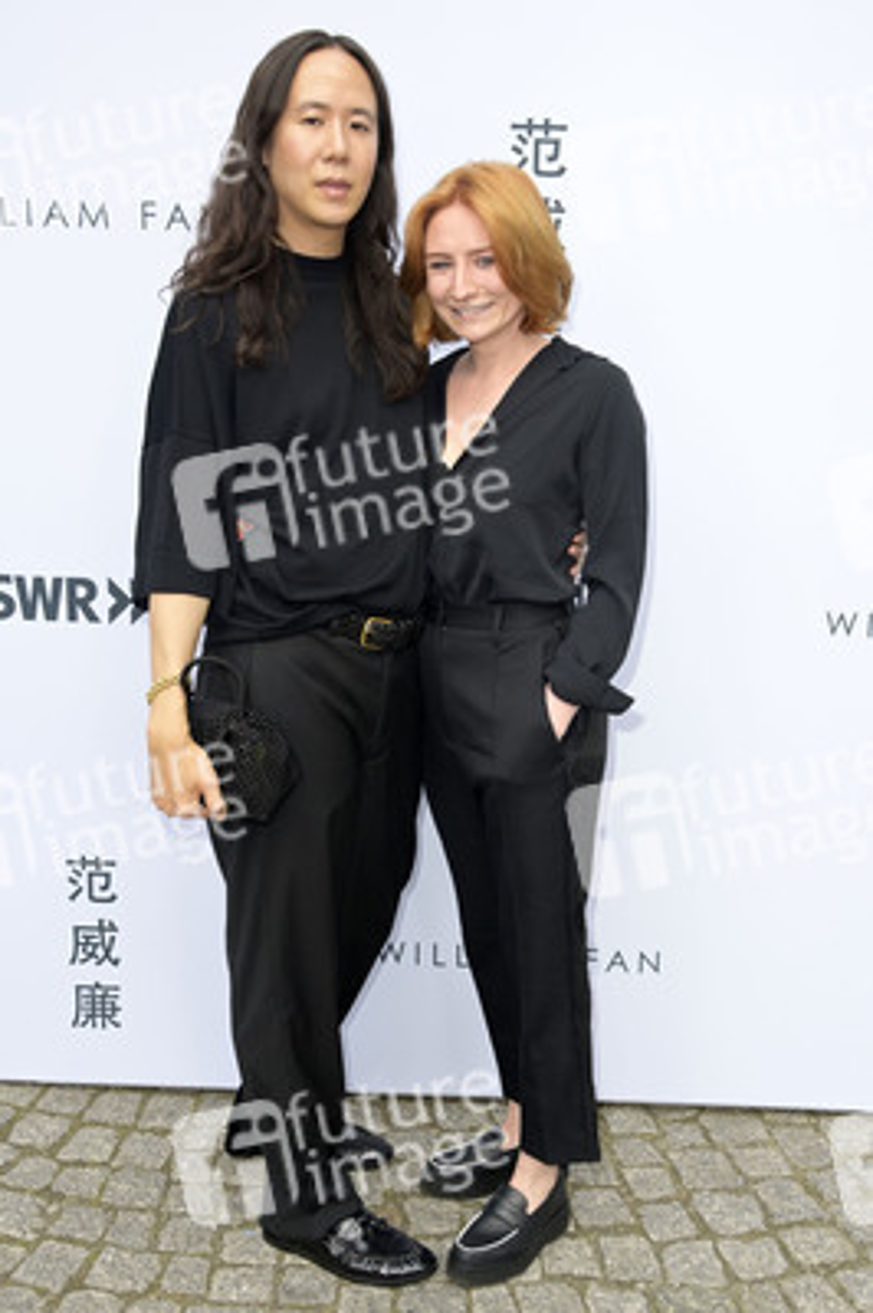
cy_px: 656
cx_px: 436
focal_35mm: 36
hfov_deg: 36.8
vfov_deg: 53.2
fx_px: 1312
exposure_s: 1/200
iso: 640
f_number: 5.6
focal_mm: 36
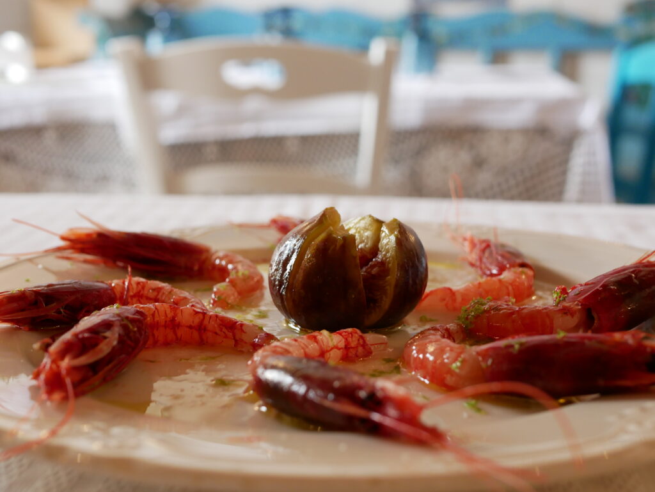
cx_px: 328
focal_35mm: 50
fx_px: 947
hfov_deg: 38.2
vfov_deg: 29.1
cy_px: 246
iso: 1000
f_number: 4
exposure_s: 1/60
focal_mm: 25
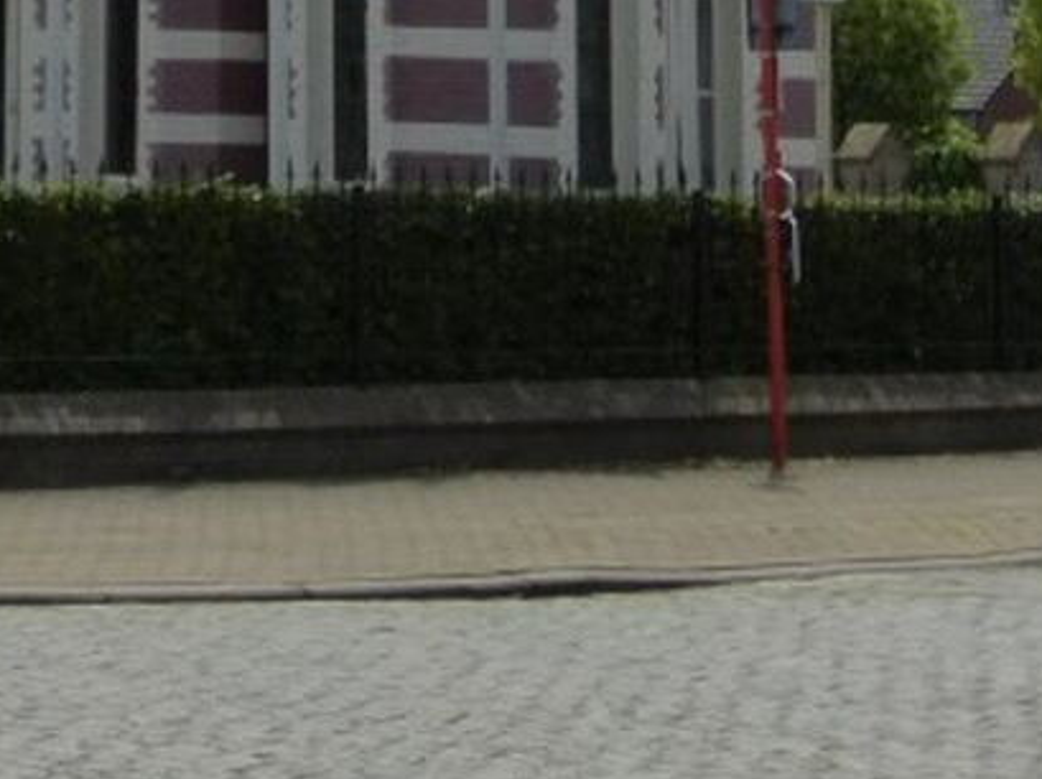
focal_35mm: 141
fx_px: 4241
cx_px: -675
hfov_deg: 13.0
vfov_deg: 10.0
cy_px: -522
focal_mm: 6.9
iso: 160
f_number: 3.9
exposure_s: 1/2000
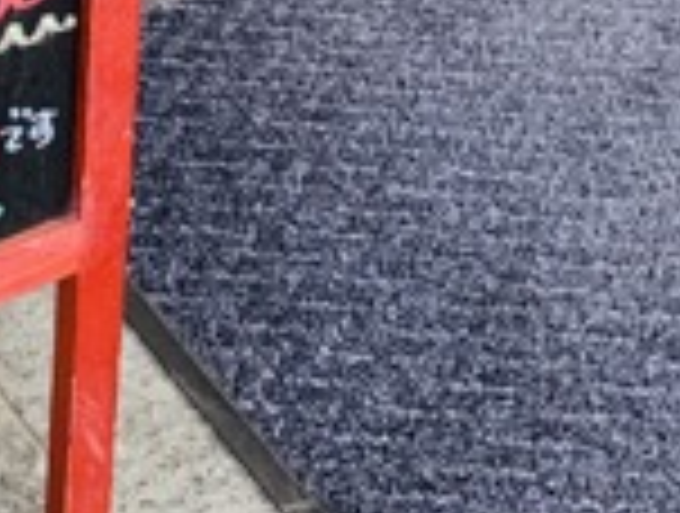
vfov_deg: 13.0
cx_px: -194
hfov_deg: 17.9
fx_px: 2028
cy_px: -432
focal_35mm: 103
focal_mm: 4.25
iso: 50
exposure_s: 1/121
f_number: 1.8
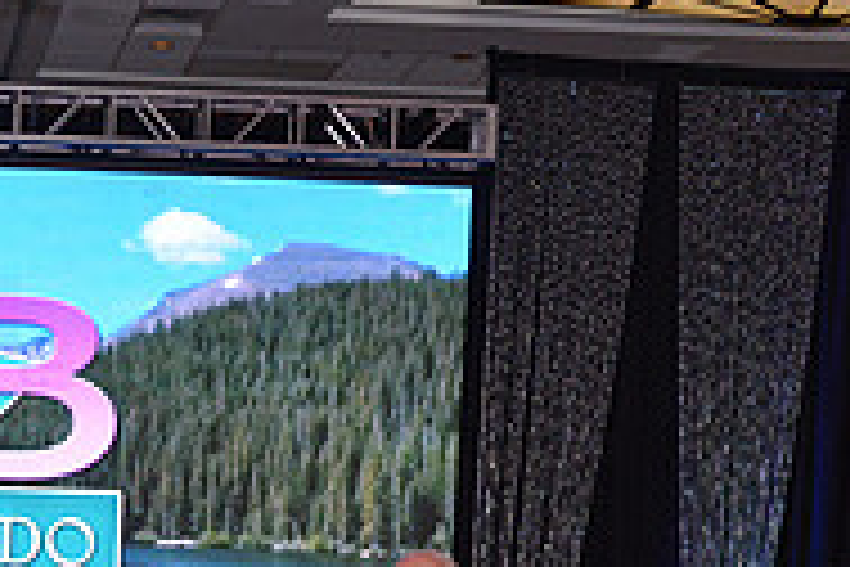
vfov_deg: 14.1
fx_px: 2172
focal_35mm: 92
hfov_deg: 20.8
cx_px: -135
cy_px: 808
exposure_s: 1/250
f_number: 4.5
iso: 2000
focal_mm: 30
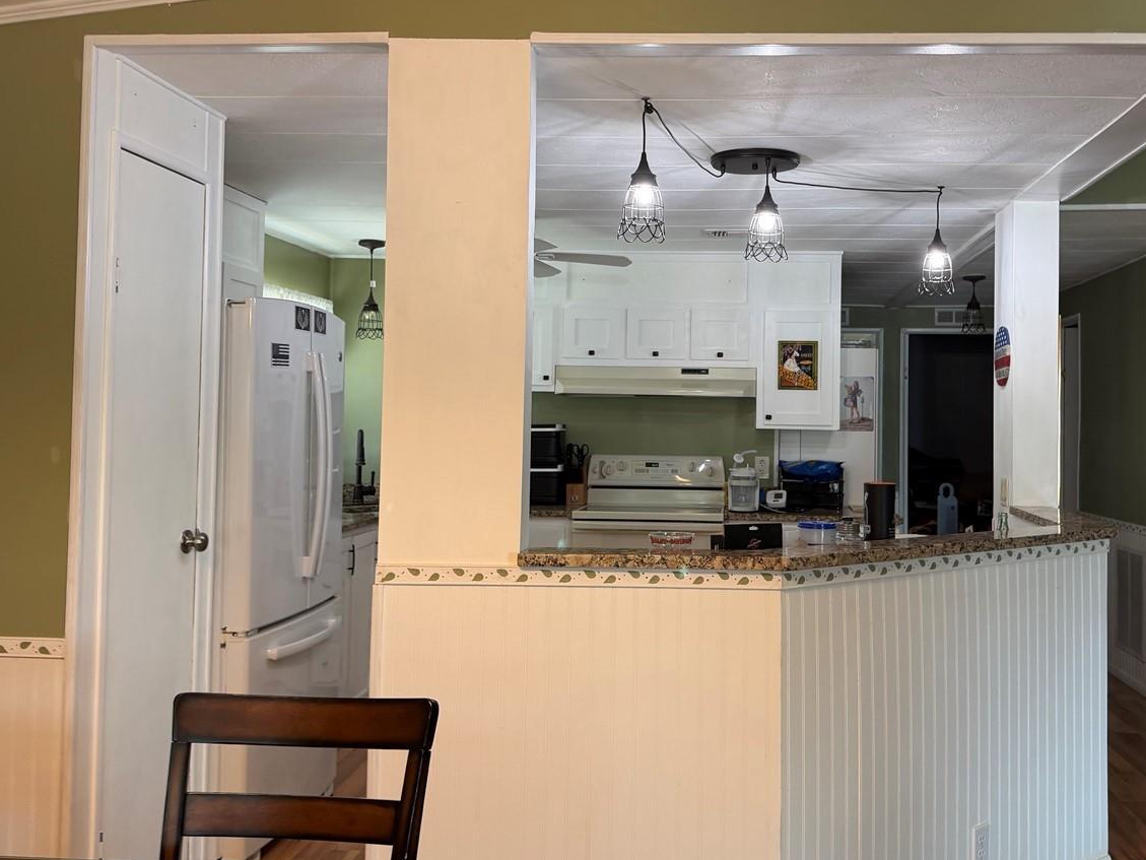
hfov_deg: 53.7
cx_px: 667
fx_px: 1126
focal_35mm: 34
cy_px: 386
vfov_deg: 41.7
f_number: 1.78
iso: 125
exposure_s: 1/60
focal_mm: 6.76
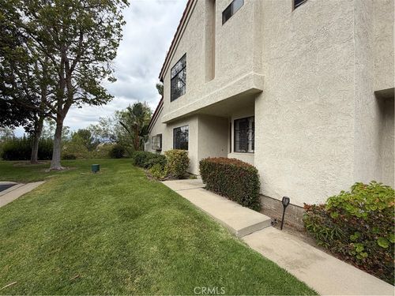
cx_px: 198
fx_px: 160
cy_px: 148
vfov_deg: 85.7
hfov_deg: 102.1
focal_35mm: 14
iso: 32
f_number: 2.2
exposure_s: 1/770
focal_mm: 2.22
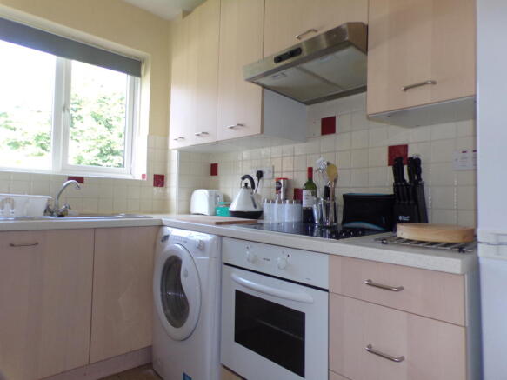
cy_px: 190
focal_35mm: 24
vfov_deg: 56.8
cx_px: 254
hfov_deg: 71.6
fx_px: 351
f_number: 3
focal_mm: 4.3
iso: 100
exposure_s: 1/38
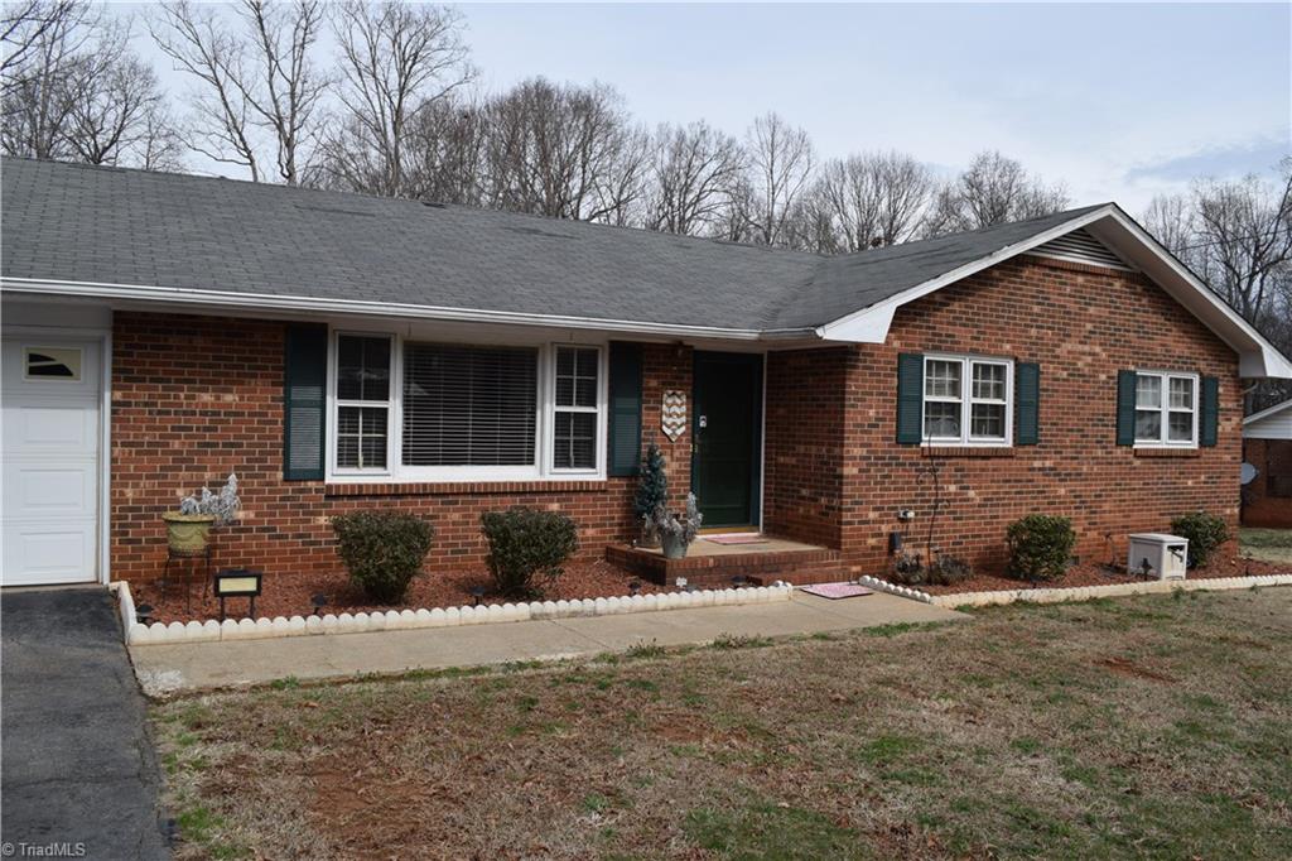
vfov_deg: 47.9
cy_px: 430
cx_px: 646
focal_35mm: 27
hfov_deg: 67.4
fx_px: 969
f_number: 10
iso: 200
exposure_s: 1/400
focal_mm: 18
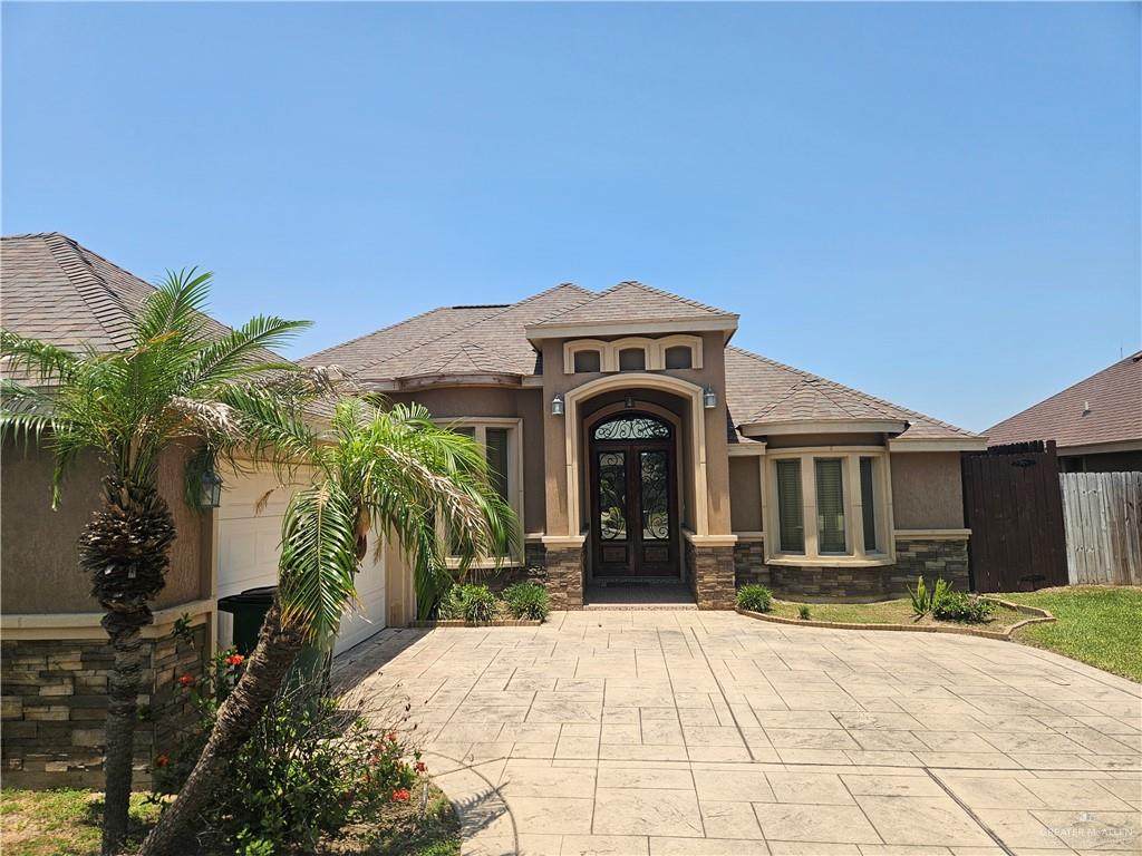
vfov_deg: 58.9
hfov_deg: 73.9
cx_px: 571
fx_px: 759
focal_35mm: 23
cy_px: 428
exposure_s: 1/2760
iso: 25
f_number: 1.8
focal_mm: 5.4
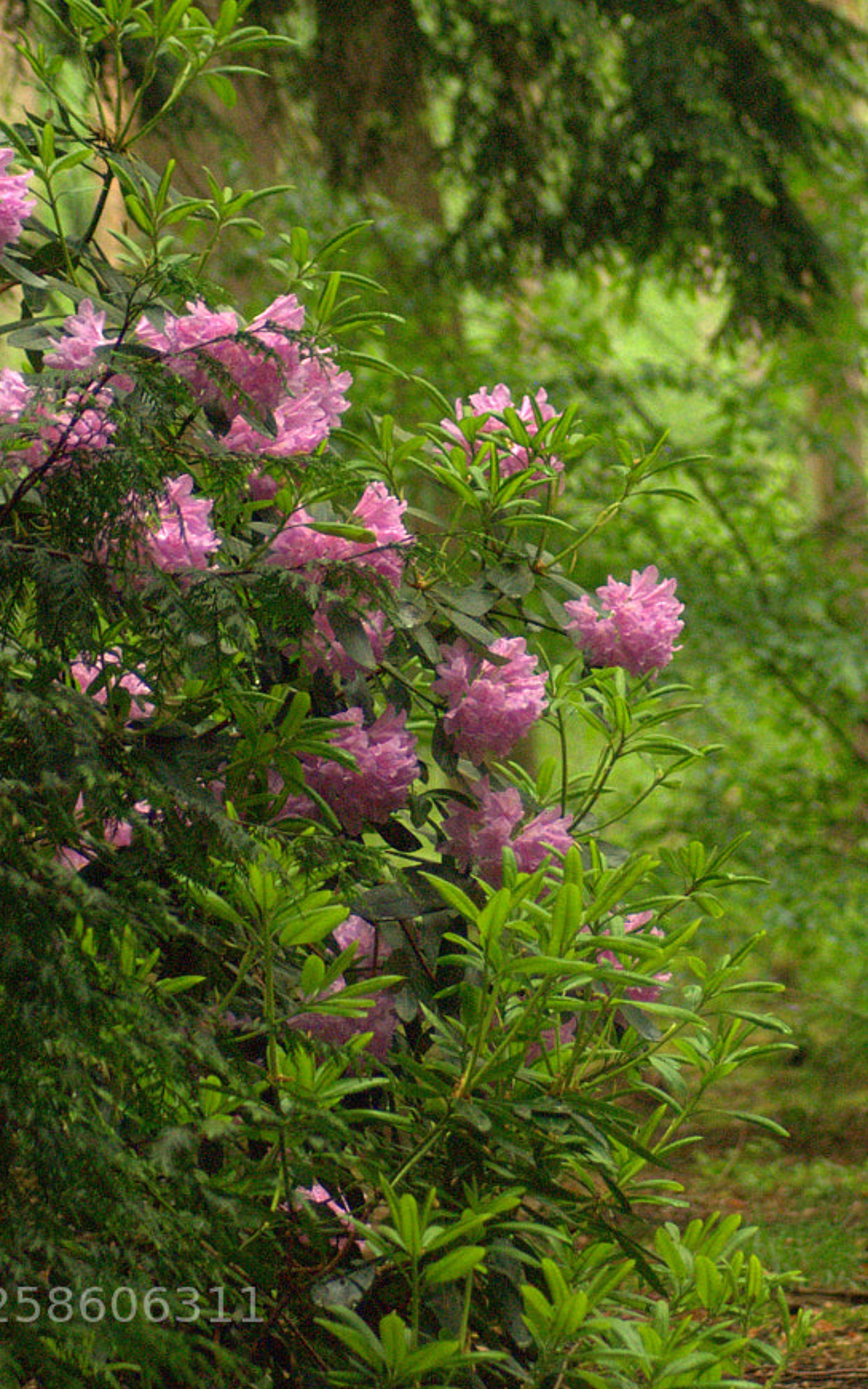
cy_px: 574
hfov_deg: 5.1
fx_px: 9800
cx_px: 707
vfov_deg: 8.1
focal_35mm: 259
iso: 800
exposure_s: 1/250
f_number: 4
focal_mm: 92
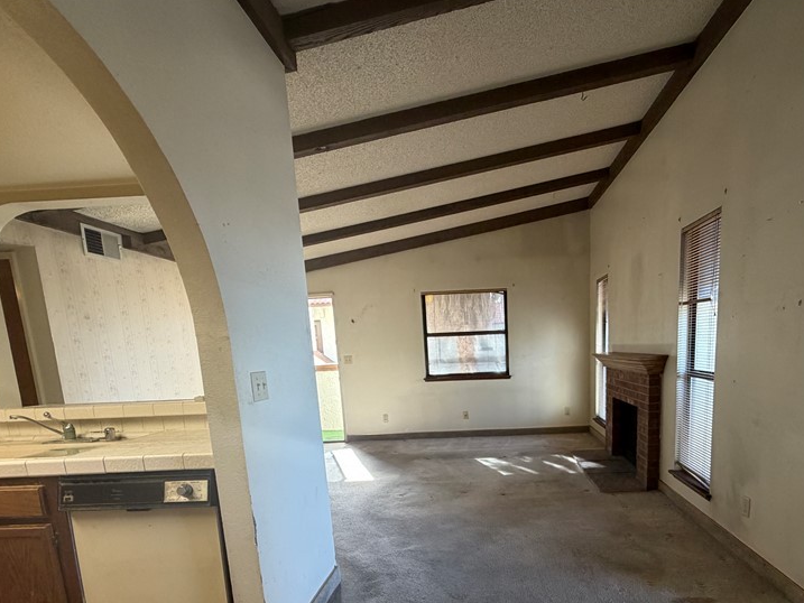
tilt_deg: -9.0
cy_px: 424
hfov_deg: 80.9
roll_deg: +3.1
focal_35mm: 20
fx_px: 465
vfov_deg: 63.5
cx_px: 479
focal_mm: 2.22
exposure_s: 1/120
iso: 320
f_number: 2.2
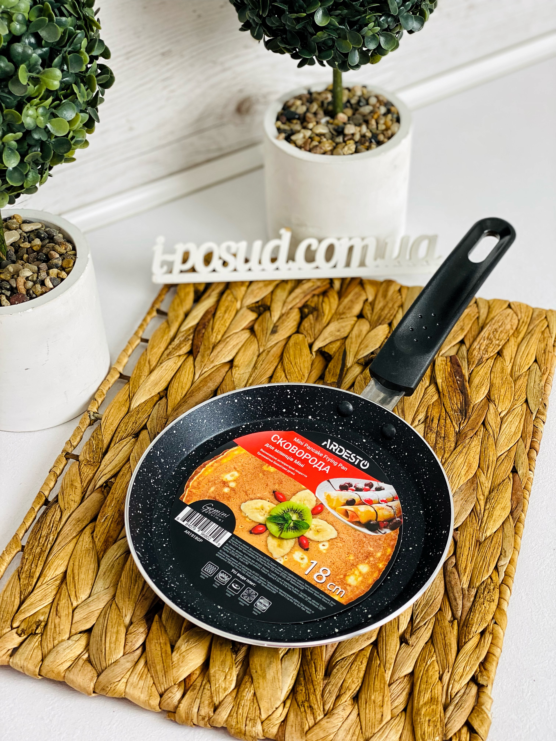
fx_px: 1114
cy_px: 370
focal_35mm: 52
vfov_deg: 36.8
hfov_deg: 28.0
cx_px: 278
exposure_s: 1/100
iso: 40
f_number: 2
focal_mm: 6
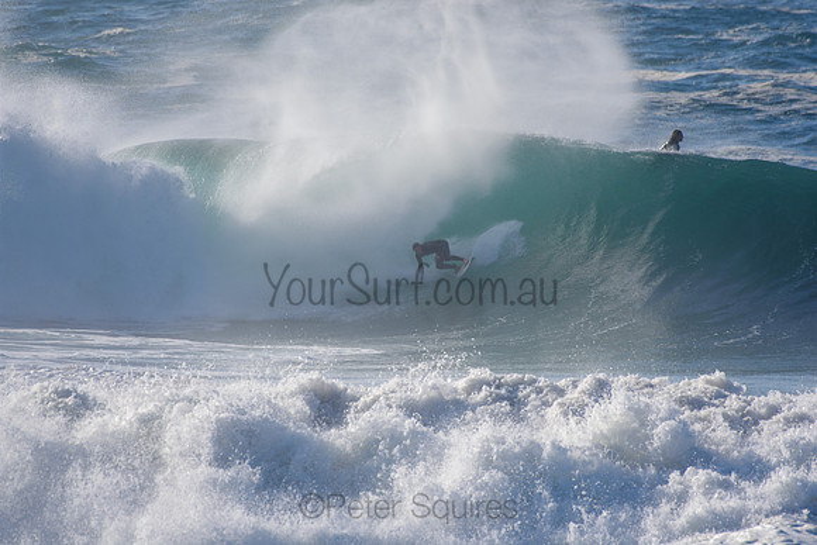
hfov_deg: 2.7
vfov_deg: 1.8
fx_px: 17024
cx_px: 408
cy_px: 272
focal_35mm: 750
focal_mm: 500
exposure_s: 1/2000
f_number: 5.6
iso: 280
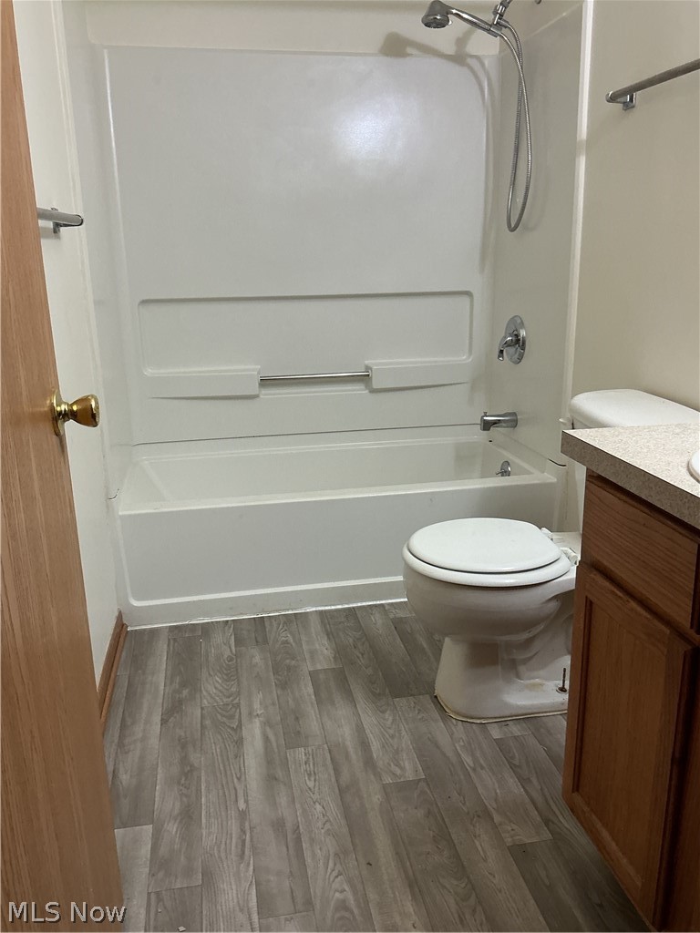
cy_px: 466
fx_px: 782
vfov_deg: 61.7
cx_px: 350
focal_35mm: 29
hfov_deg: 48.2
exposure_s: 1/60
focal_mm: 3
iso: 80
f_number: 1.8
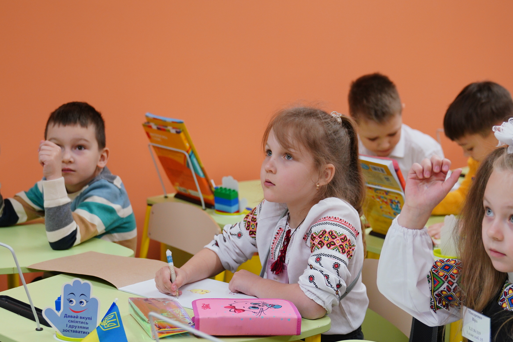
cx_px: 303
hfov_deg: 26.3
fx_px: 1097
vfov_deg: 17.6
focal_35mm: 77
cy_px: 271
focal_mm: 45
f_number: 2.8
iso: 800
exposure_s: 1/320
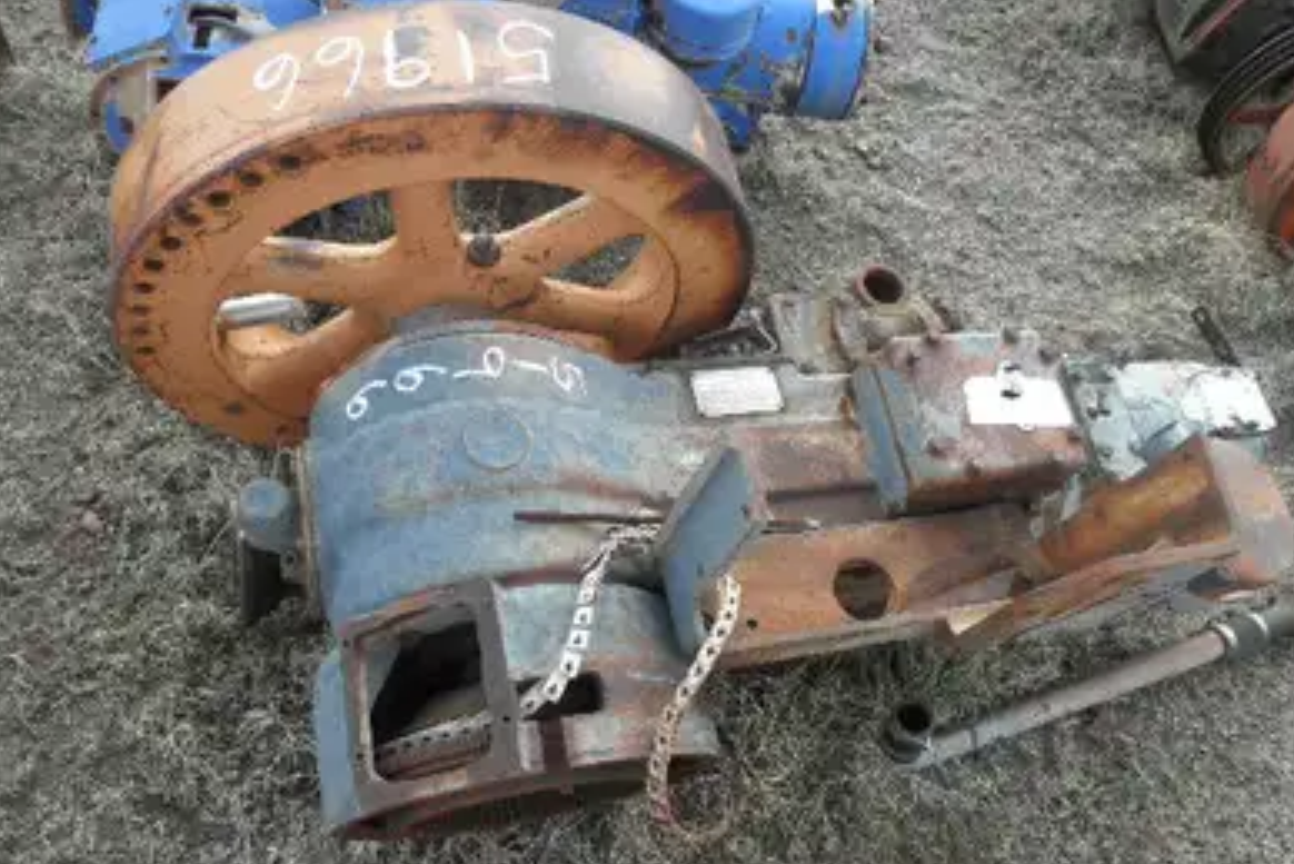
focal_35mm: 30
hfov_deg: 61.9
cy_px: 497
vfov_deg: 43.5
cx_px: 640
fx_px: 1079
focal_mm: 5
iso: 64
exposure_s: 1/160
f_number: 3
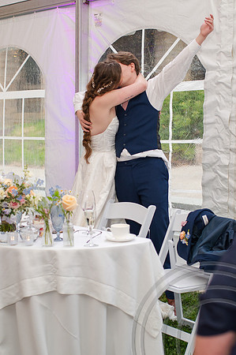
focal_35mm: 61
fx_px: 602
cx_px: 118
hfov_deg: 22.2
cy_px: 198
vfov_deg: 32.9
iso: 800
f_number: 3.2
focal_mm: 35
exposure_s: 1/200
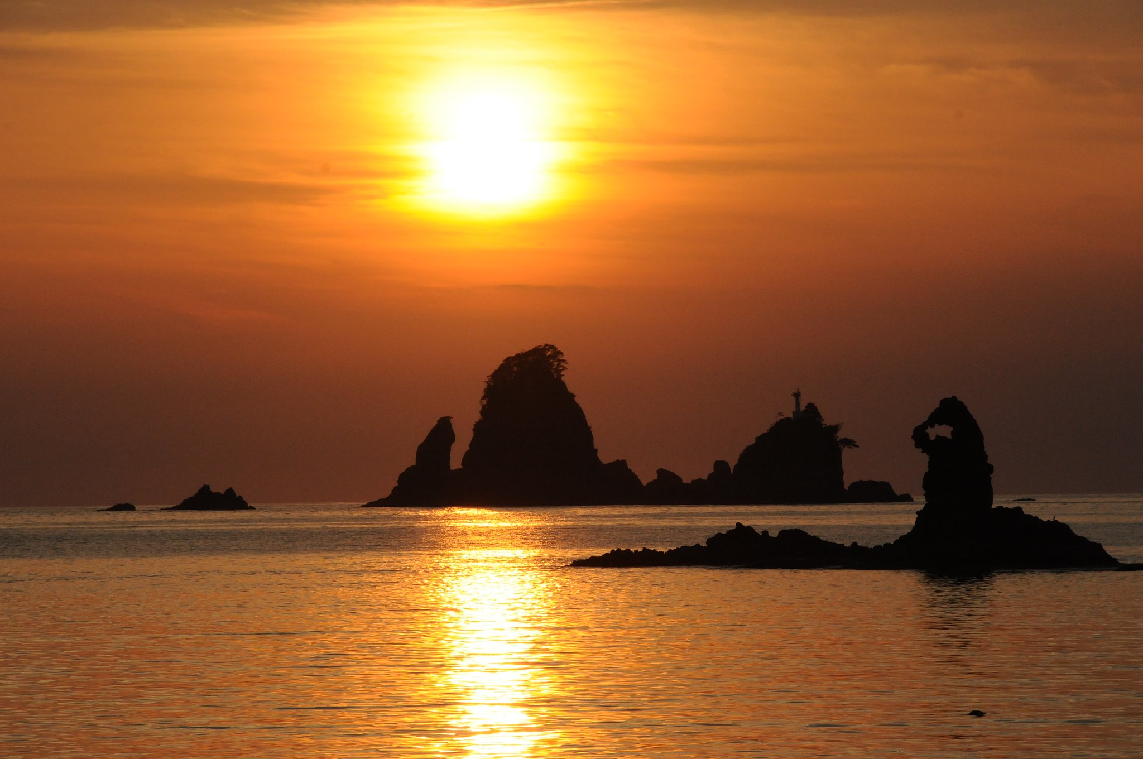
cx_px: 572
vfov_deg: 6.8
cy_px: 380
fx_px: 6421
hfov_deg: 10.2
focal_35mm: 202
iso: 1000
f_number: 16
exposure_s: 1/2000
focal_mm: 135
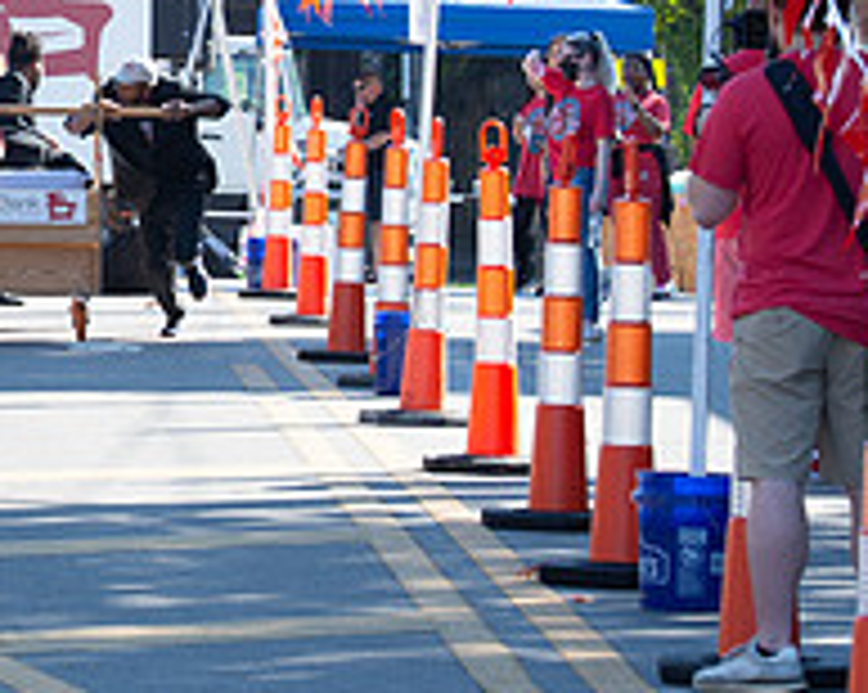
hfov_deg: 6.0
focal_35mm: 317
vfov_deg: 4.9
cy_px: 69
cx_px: -412
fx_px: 8135
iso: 200
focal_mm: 98
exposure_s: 1/250
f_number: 7.1
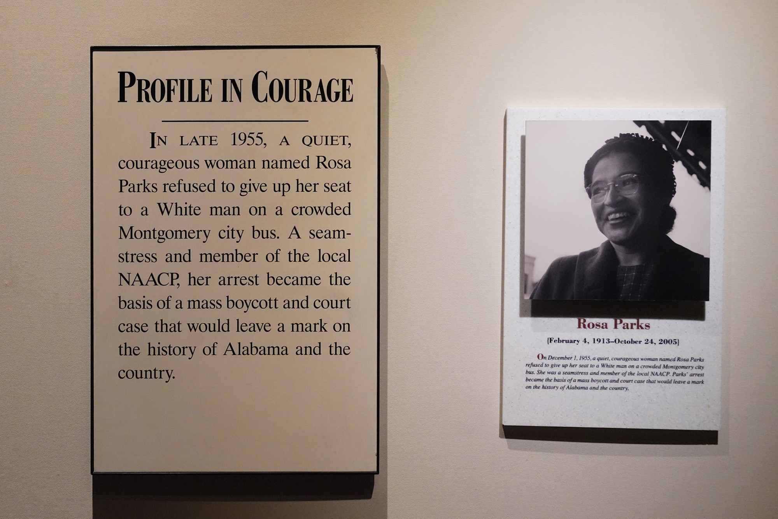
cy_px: 260
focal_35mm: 46
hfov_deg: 42.7
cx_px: 389
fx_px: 994
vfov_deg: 29.3
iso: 8000
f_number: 6.3
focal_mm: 46
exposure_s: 1/100
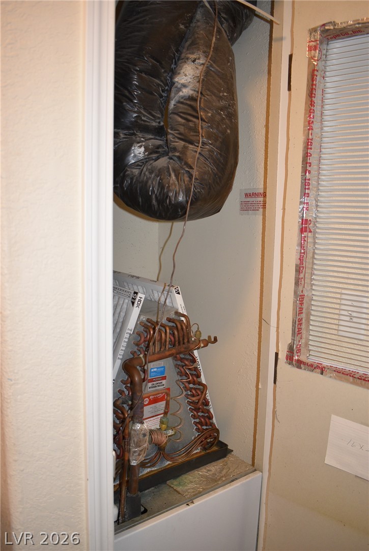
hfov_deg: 43.7
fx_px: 460
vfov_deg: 61.9
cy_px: 276
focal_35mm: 30
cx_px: 184
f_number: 3.8
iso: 900
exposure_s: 1/60
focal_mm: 20
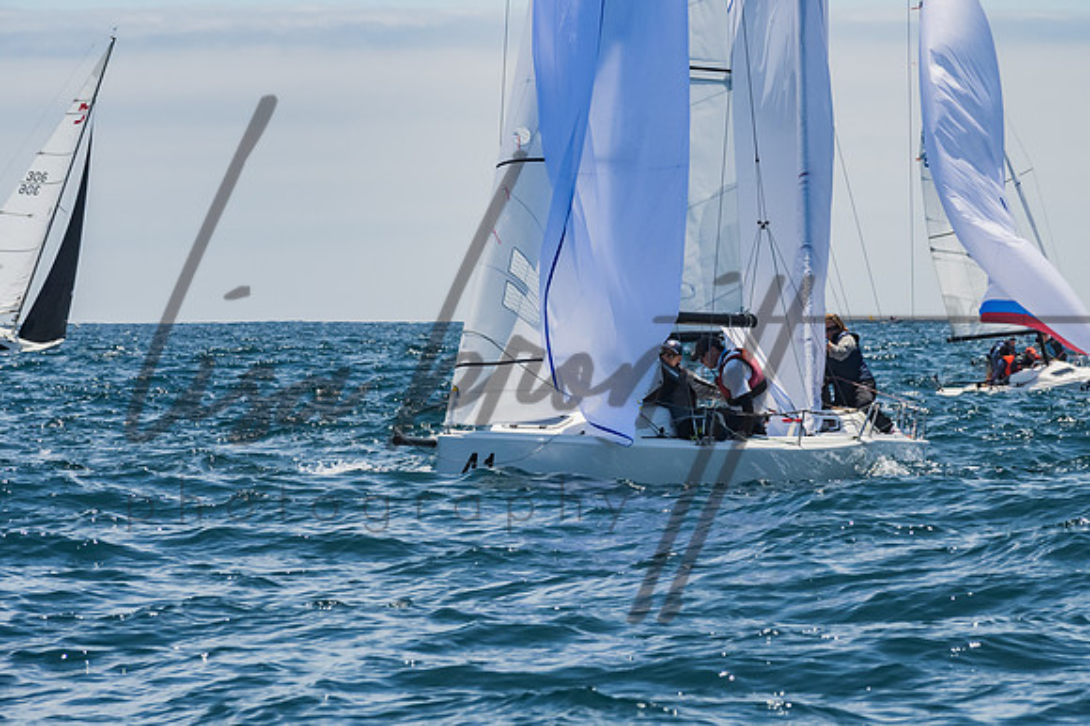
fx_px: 7928
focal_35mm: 262
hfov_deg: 7.9
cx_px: 545
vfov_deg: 5.2
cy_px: 363
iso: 640
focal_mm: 175
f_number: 14
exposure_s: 1/1000
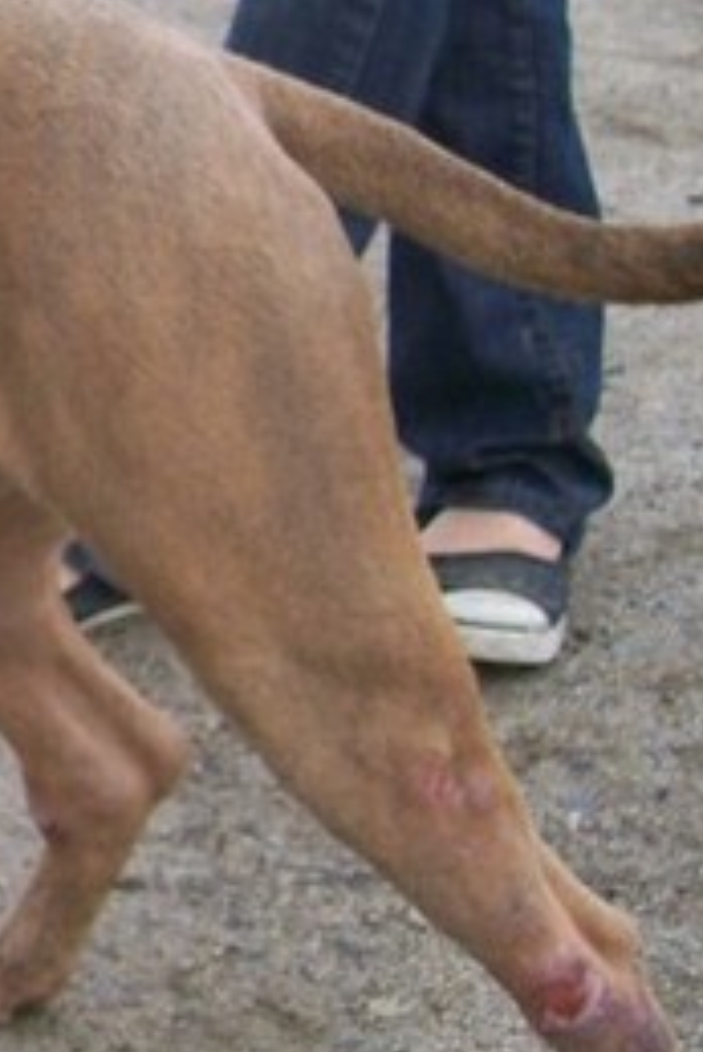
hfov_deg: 11.1
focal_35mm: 111
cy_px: 321
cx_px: -752
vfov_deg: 18.3
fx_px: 3247
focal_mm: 6
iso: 80
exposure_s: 1/303
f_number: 2.7
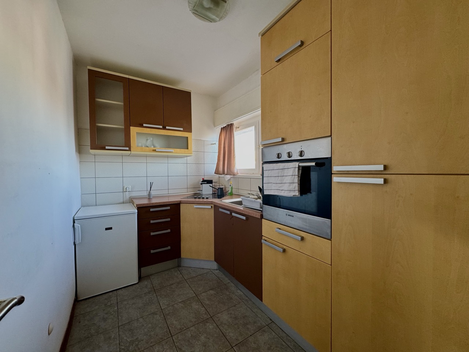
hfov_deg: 102.1
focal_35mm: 14
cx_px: 234
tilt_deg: -2.6
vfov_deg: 85.7
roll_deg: +0.4
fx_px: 190
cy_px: 176
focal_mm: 2.22
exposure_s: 1/50
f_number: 2.2
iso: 160
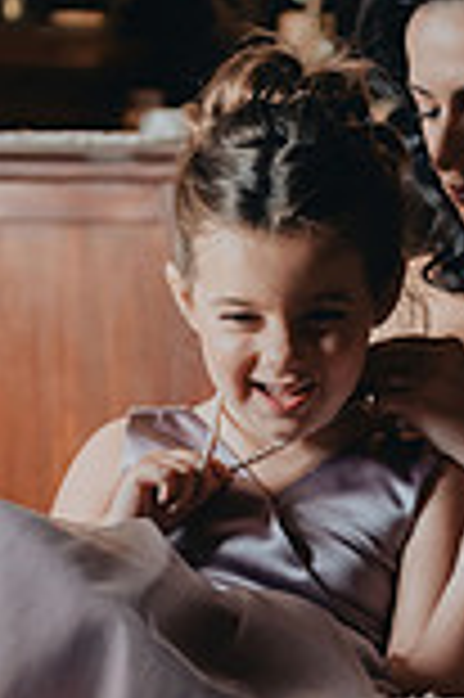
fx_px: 3100
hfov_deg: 8.5
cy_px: 432
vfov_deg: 12.8
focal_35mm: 160
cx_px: 383
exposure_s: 1/400
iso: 1250
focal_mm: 55
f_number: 2.8
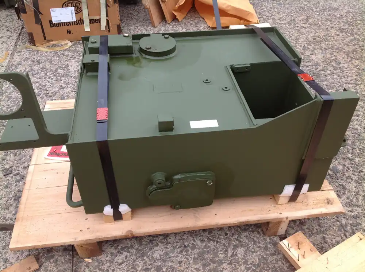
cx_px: 182
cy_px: 136
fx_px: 368
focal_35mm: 35
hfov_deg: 52.7
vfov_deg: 40.6
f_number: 2.4
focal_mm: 4.28
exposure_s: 1/318
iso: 50
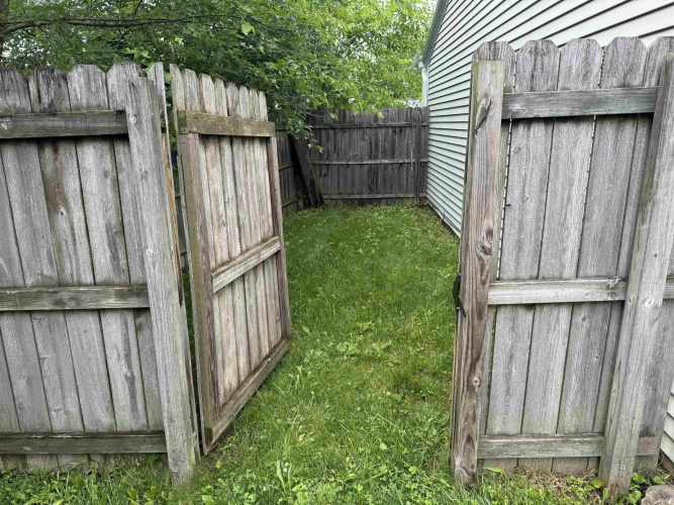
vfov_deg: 56.8
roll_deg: +1.1
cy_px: 252
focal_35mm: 24
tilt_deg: -15.1
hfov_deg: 71.6
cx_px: 337
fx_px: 467
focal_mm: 6.76
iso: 80
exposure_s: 1/876
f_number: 1.78
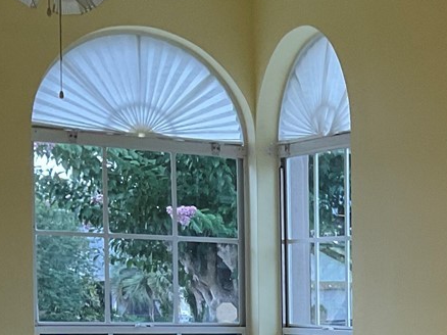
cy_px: 417
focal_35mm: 106
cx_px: 691
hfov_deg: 16.7
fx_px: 1368
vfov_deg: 13.5
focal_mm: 3
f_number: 1.8
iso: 64
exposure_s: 1/60
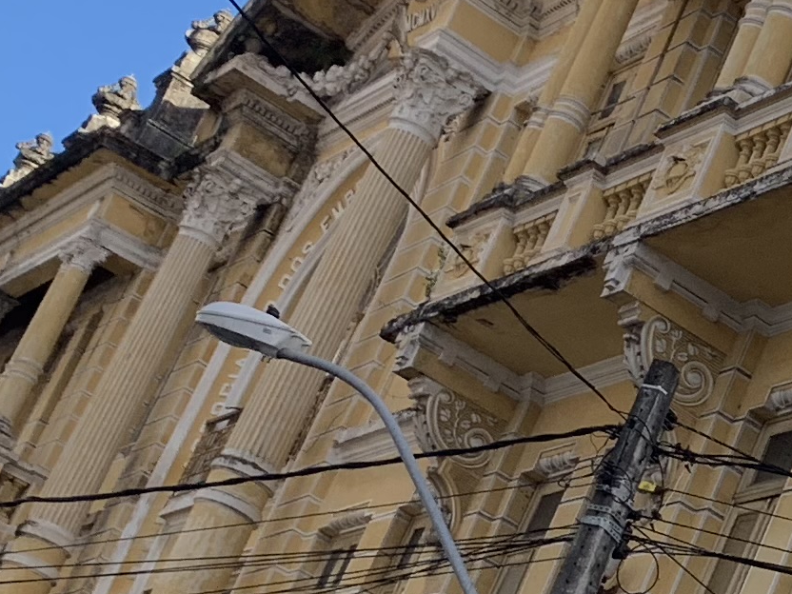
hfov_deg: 14.5
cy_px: 653
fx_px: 2883
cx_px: 1199
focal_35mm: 126
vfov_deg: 11.6
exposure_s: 1/911
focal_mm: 4.25
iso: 25
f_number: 1.8
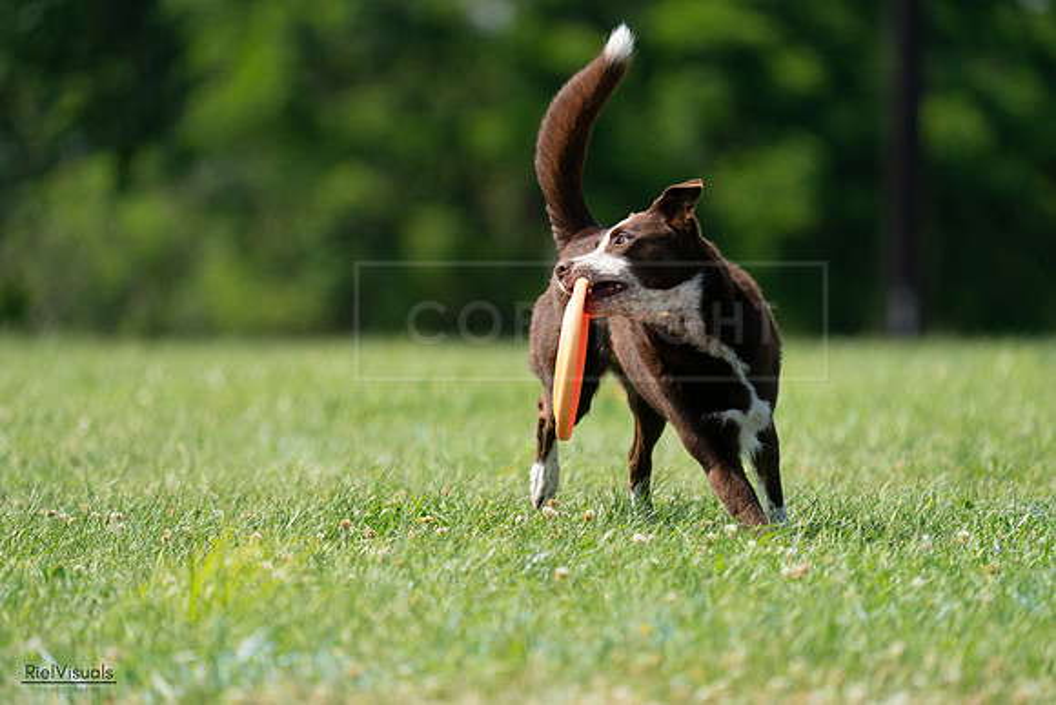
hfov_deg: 4.3
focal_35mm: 478
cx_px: 528
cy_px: 352
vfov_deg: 2.9
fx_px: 14024
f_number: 6.3
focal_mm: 478
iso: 1250
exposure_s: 1/4000
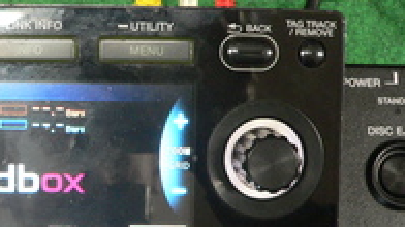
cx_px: 58
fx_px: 816
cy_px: 162
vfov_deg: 15.8
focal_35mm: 76
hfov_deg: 27.1
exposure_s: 1/13
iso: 200
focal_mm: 6
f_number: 2.8
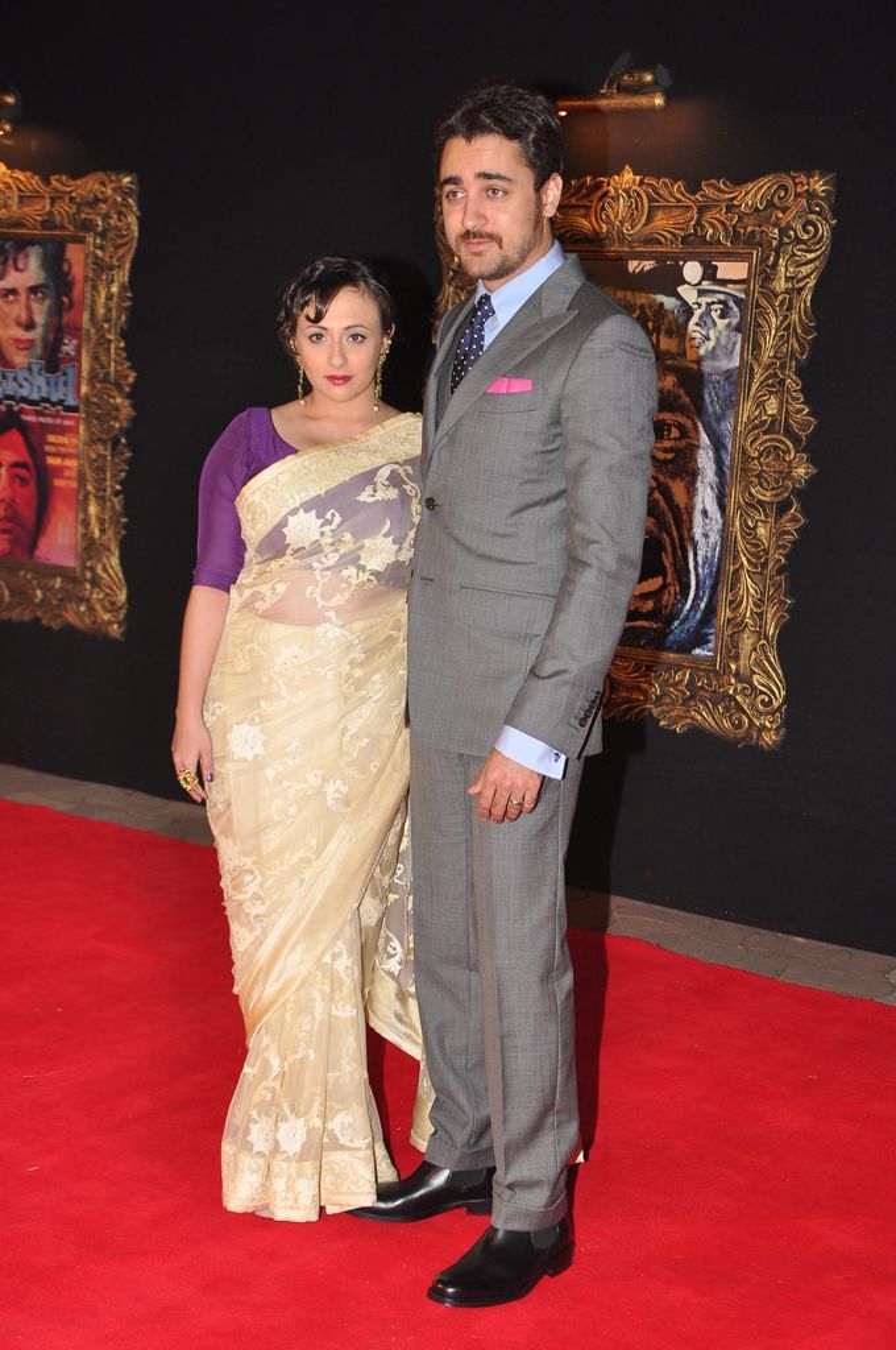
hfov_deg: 23.7
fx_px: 2134
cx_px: 448
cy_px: 675
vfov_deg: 35.1
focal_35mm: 57
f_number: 5.6
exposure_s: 1/125
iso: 500
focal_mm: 38
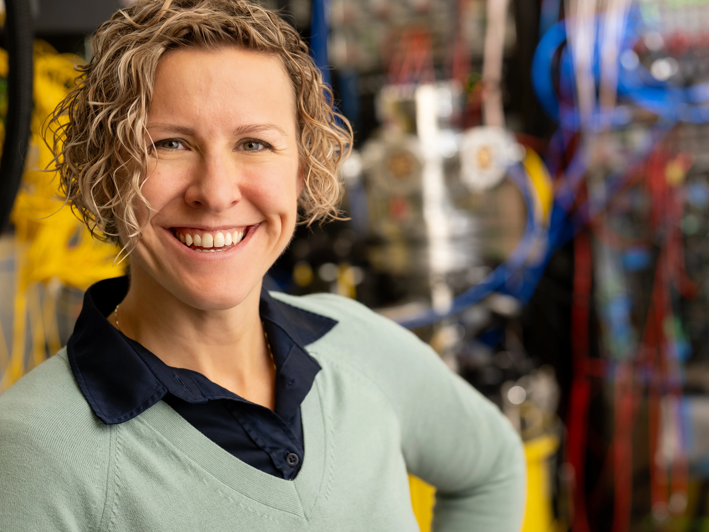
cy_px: 266
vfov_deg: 16.2
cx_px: 326
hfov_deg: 21.5
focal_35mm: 91
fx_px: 1864
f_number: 2.5
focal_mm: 56
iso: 200
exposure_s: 1/125
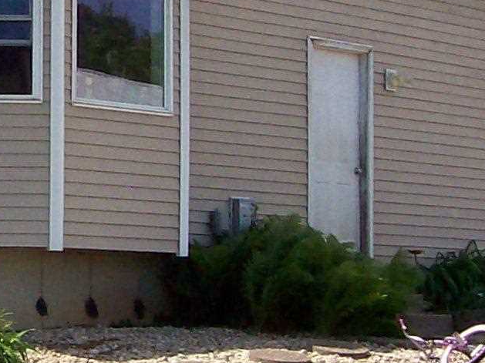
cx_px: -157
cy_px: -103
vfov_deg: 9.0
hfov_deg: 11.8
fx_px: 2282
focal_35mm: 163
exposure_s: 1/590
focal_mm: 6
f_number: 4.8
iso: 80
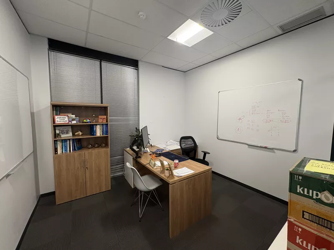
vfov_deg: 85.7
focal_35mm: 14
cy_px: 125
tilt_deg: -4.3
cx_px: 167
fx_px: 135
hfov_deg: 102.1
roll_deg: +0.5
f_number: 2.2
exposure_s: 1/50
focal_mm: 2.22
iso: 125
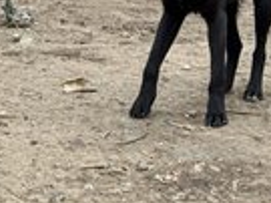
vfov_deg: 10.4
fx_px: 1111
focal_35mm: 142
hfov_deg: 13.7
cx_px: 4
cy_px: 10
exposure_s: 1/812
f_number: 1.78
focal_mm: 6.86
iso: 64
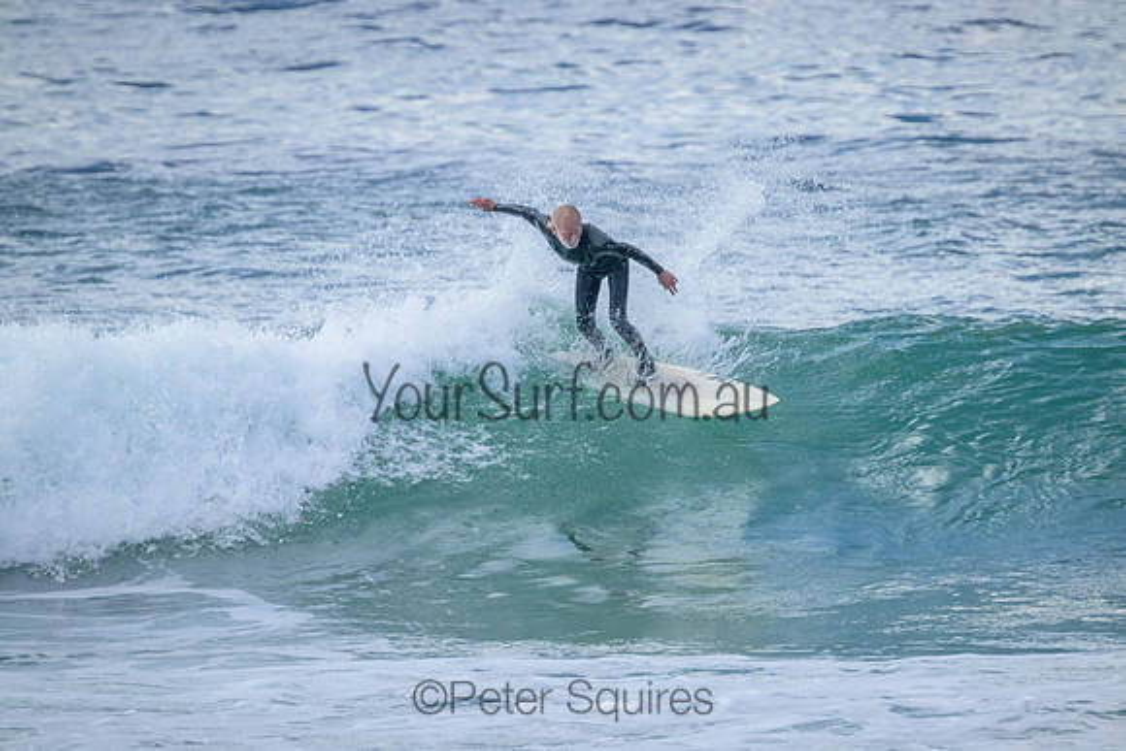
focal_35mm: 800
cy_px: 376
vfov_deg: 1.7
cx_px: 563
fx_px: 25027
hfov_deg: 2.6
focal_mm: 800
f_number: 11
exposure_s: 1/1000
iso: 4000
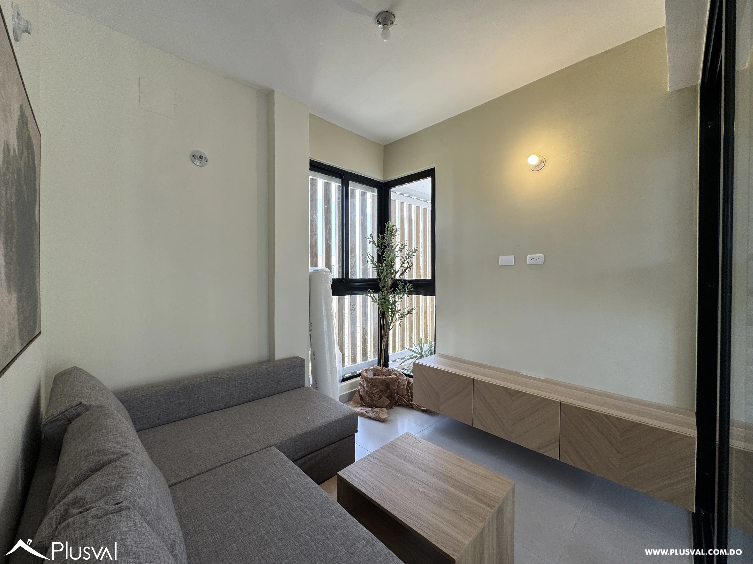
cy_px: 282
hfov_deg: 102.1
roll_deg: +0.0
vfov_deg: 85.7
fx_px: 305
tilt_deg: -1.5
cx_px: 376
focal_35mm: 14
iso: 64
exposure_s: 1/120
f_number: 2.2
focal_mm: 2.22
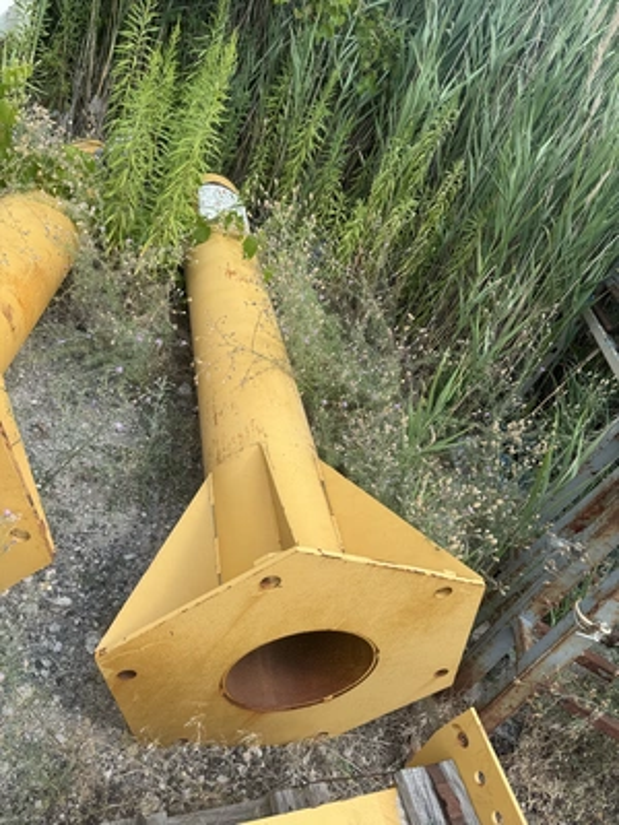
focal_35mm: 24
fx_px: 572
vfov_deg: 71.6
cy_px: 412
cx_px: 310
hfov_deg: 56.8
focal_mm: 6.76
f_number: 1.78
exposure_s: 1/1818
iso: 80
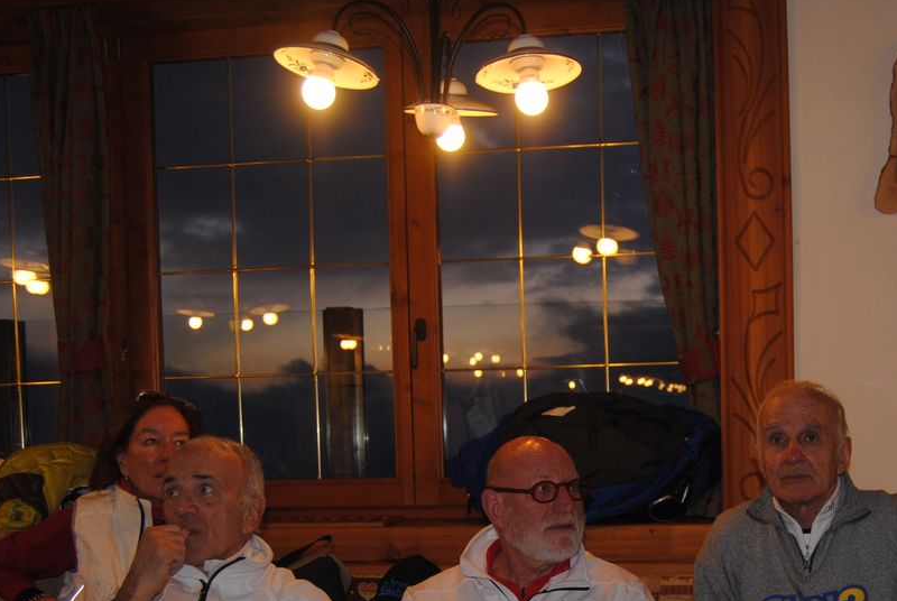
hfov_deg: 33.0
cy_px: 558
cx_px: 622
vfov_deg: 22.1
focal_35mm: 60
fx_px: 1497
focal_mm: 20
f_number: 3.5
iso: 200
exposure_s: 1/60
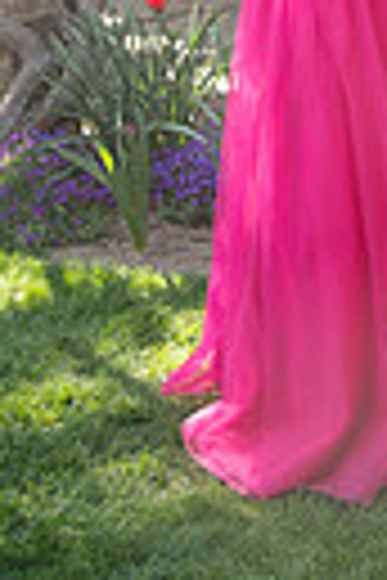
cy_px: -247
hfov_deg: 12.2
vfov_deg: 16.8
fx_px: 1806
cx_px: 333
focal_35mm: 112
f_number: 4
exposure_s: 1/125
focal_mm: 32
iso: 250
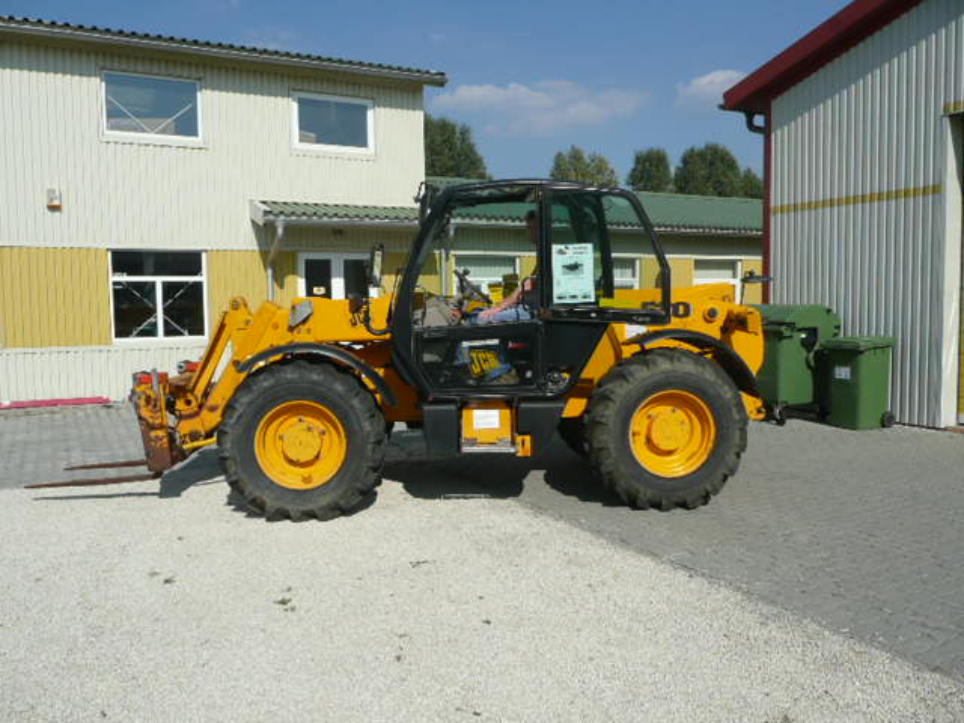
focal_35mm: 28
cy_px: 362
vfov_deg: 49.7
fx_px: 780
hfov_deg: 63.4
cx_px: 482
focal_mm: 4.6
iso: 100
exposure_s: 1/400
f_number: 8
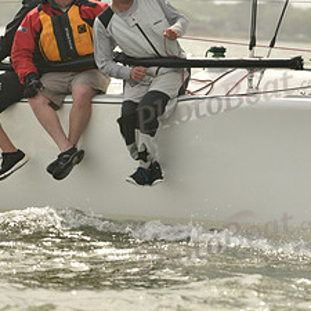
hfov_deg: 3.1
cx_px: 65
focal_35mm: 569
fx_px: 5784
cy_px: 46
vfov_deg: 3.1
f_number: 6.3
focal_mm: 260
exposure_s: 1/1600
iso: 320
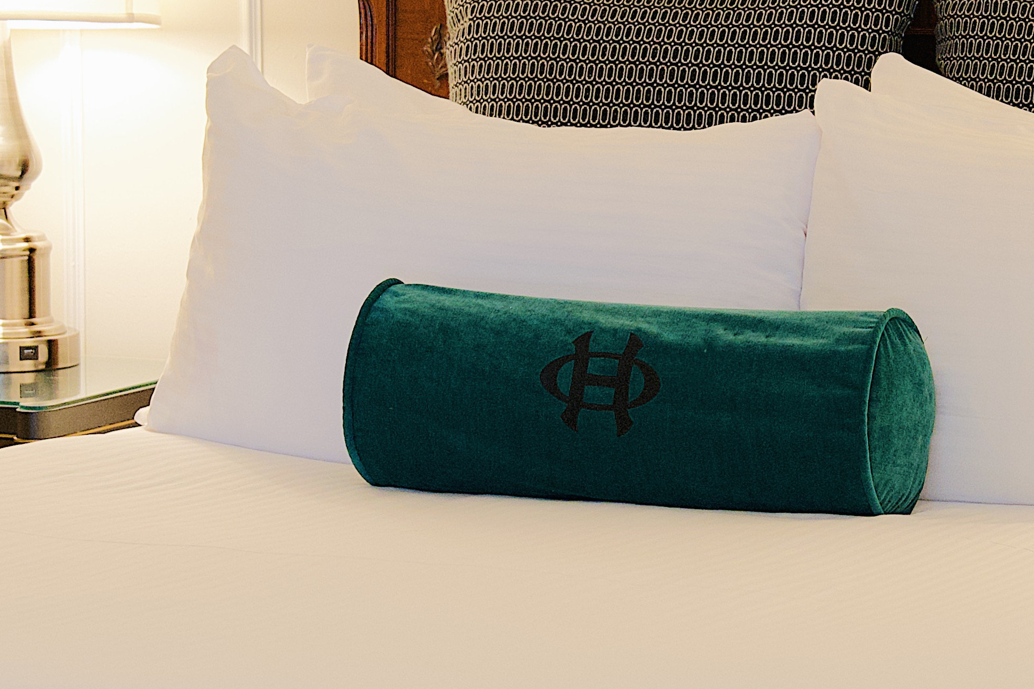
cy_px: 373
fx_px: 3562
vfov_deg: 11.1
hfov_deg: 16.4
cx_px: 794
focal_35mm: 124
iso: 1250
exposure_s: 1/125
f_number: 3.2
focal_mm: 40
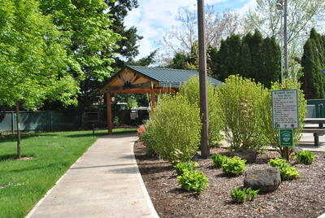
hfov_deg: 49.5
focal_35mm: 39
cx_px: 162
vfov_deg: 34.3
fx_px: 353
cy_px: 109
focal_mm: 26
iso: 100
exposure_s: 1/250
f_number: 8
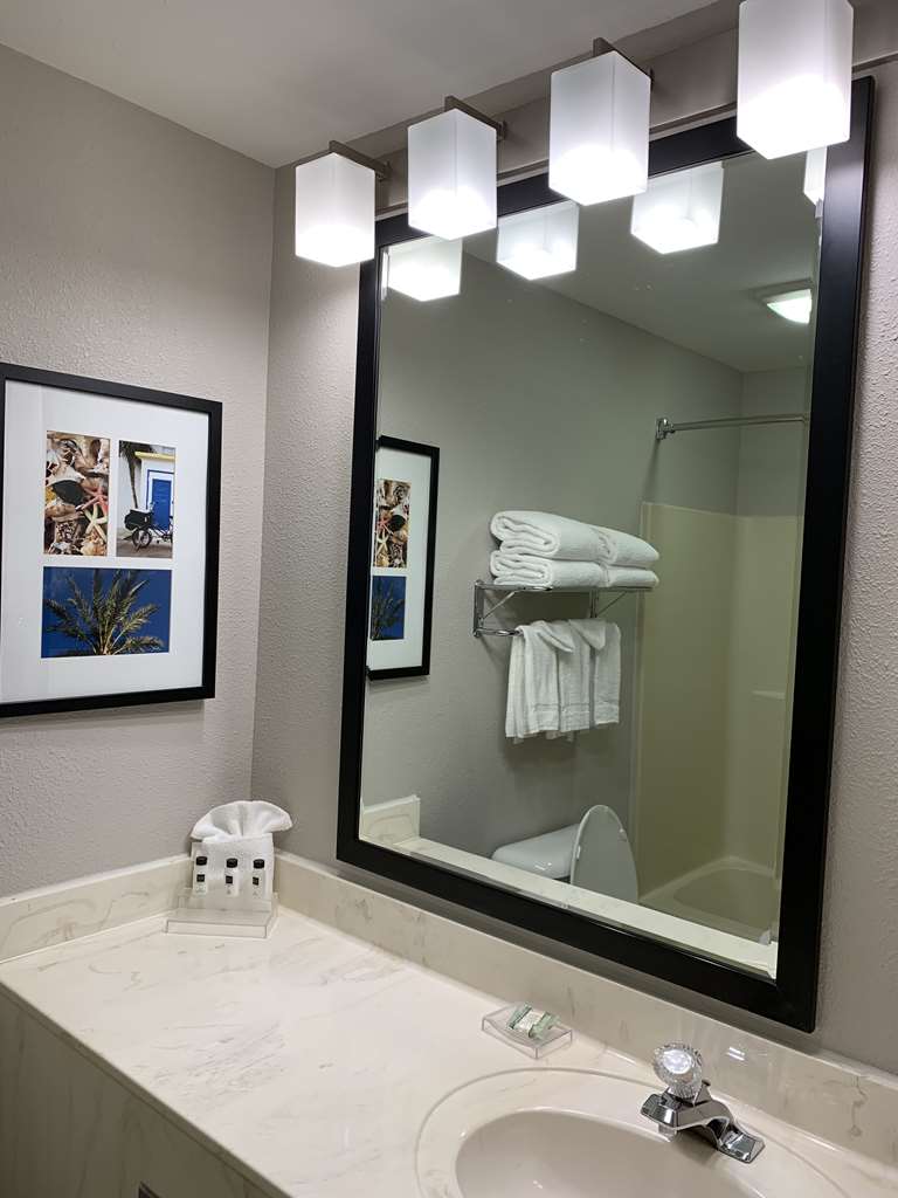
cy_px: 599
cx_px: 449
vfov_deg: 67.3
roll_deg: -2.9
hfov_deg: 53.1
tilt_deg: -1.2
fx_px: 899
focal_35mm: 26
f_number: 1.8
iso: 50
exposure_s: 1/60
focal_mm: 4.25
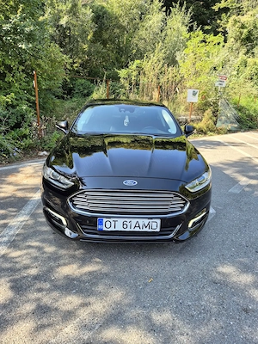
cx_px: 129
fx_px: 229
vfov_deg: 73.9
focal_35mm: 23
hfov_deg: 58.9
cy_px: 172
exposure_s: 1/253
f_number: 1.8
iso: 25
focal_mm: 5.4
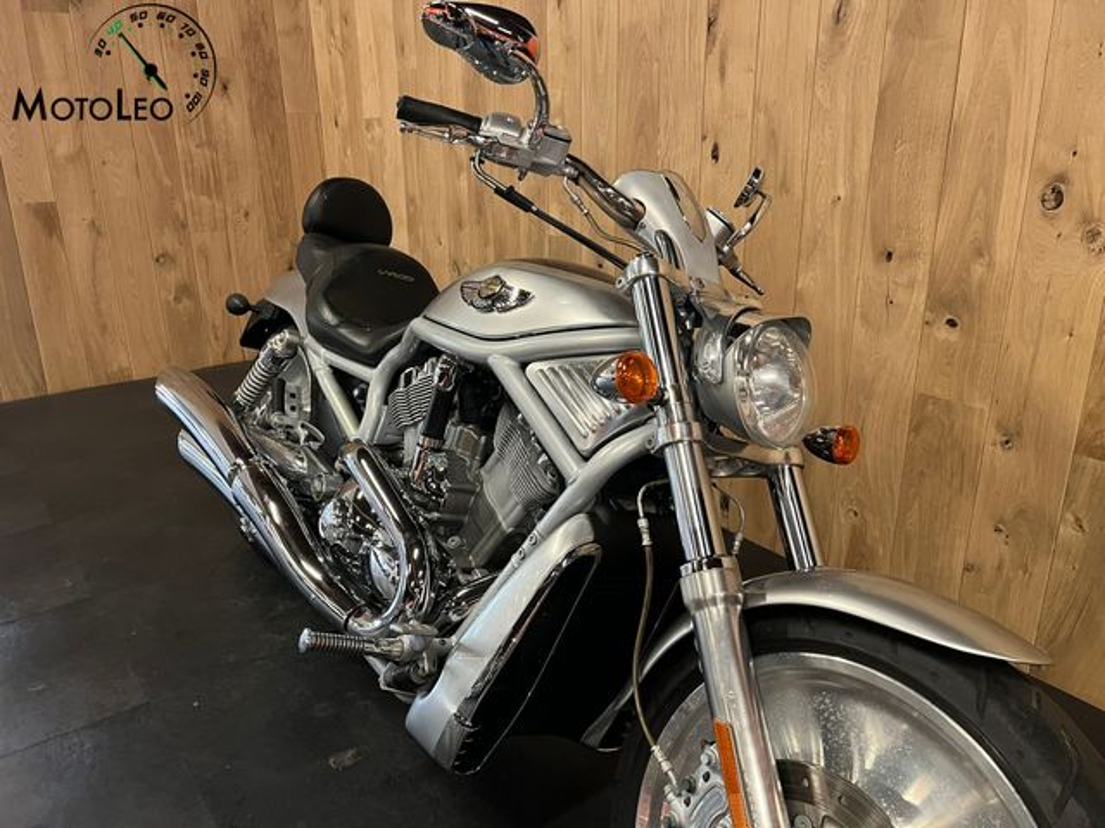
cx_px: 552
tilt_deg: -20.0
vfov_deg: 53.1
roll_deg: +0.1
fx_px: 830
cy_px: 414
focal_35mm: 26
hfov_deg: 67.3
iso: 400
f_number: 1.6
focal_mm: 5.1
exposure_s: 1/33
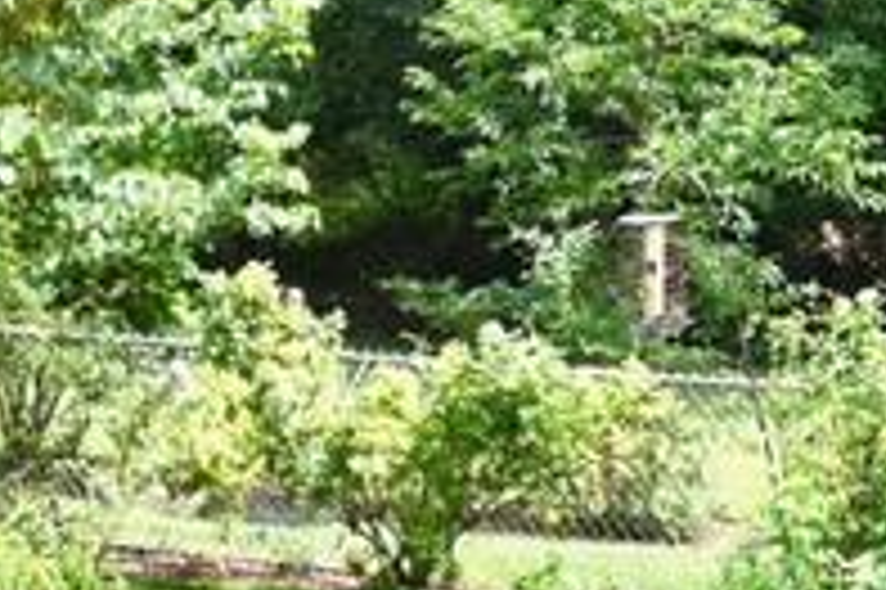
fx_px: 4303
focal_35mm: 175
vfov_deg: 7.8
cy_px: 212
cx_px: -328
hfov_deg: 11.4
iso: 200
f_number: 9
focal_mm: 24
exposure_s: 1/80
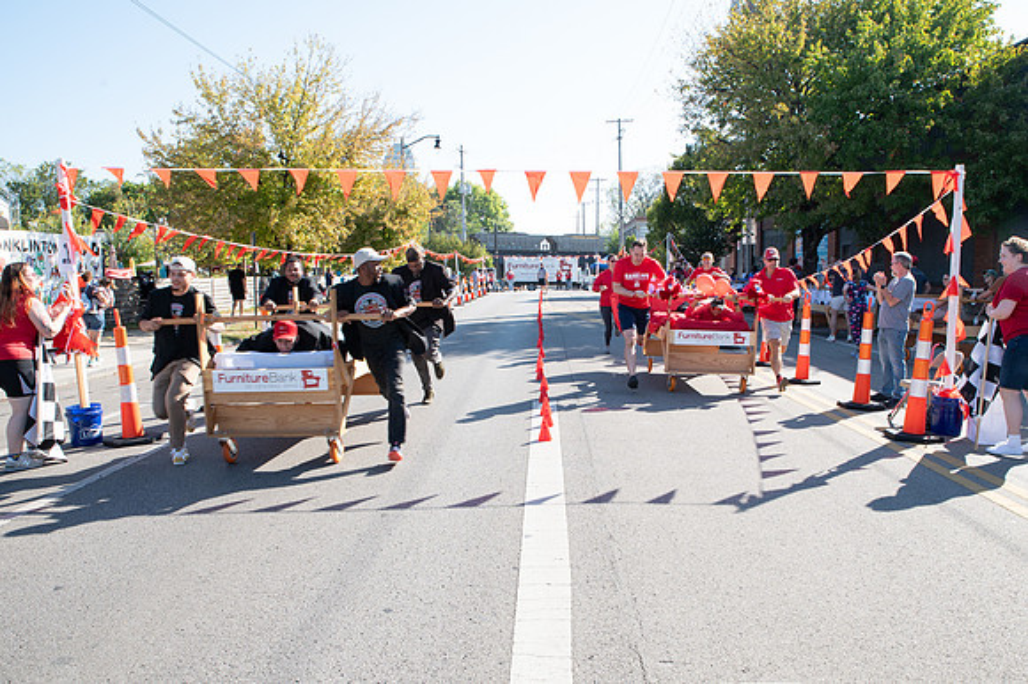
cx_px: 546
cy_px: 370
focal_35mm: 27
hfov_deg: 66.5
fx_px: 783
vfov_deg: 47.1
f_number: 9
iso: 320
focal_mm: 24
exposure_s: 1/200
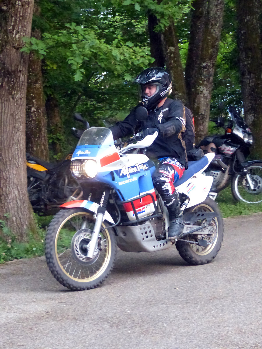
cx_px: 131
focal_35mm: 116
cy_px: 174
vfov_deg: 17.0
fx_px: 1171
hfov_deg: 12.8
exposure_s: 1/160
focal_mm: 19.2
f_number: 2.8
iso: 1600
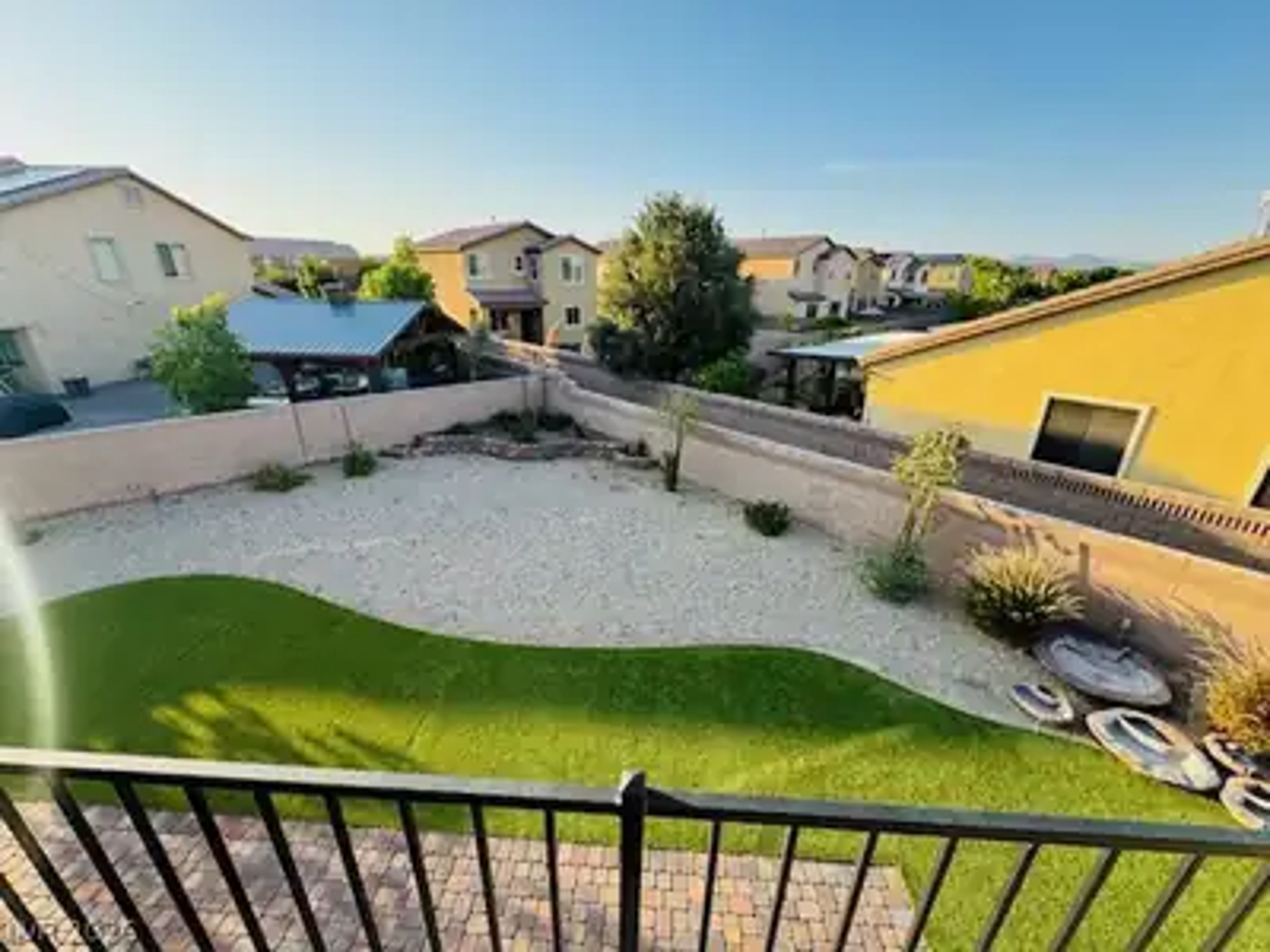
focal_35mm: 14
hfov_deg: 102.1
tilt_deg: -22.6
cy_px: 476
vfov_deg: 85.7
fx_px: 514
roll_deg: -0.5
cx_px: 635
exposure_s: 1/241
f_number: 2.2
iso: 40
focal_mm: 2.22
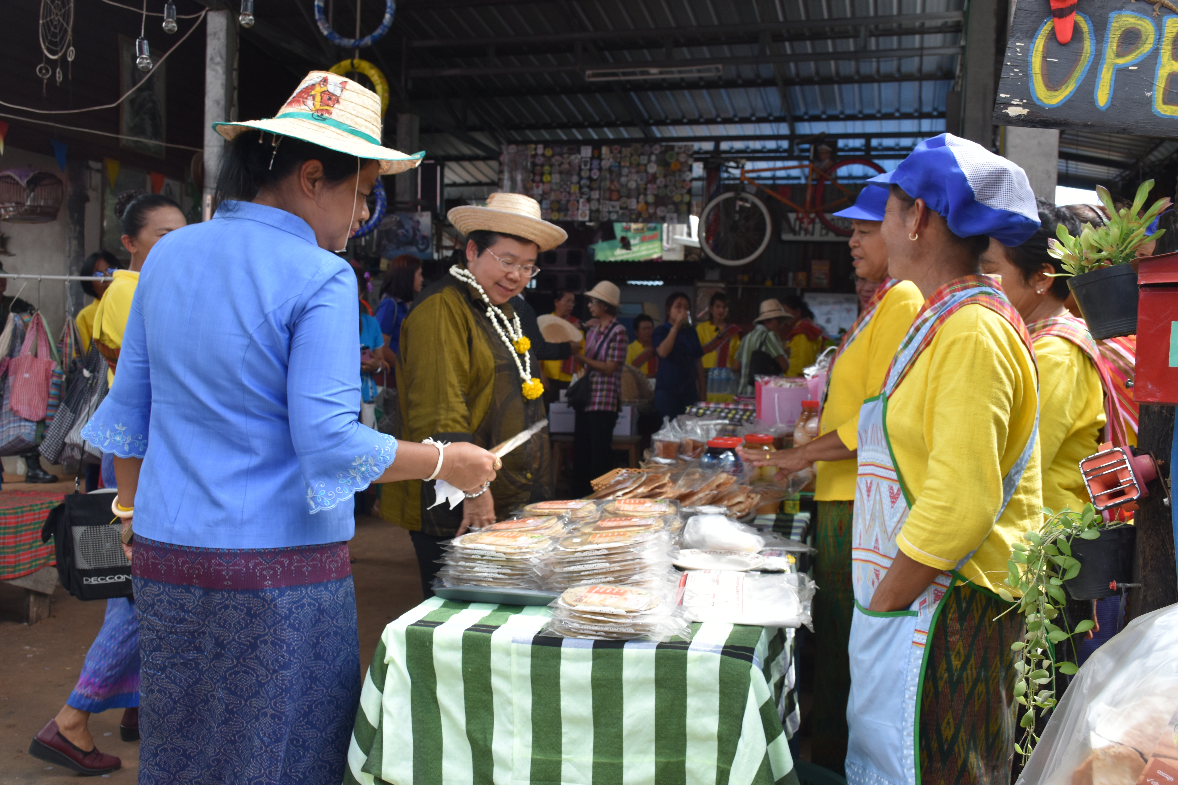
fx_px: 1129
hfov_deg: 55.1
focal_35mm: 34
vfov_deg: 38.4
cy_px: 392
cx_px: 589
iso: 400
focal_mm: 23
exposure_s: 1/200
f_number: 7.1
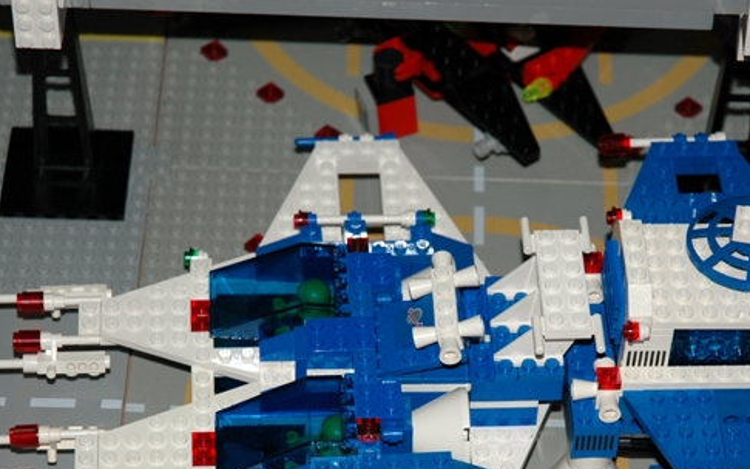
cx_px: 431
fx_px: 3206
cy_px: 340
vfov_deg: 8.4
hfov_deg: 13.3
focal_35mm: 157
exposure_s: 1/60
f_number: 4.5
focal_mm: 65
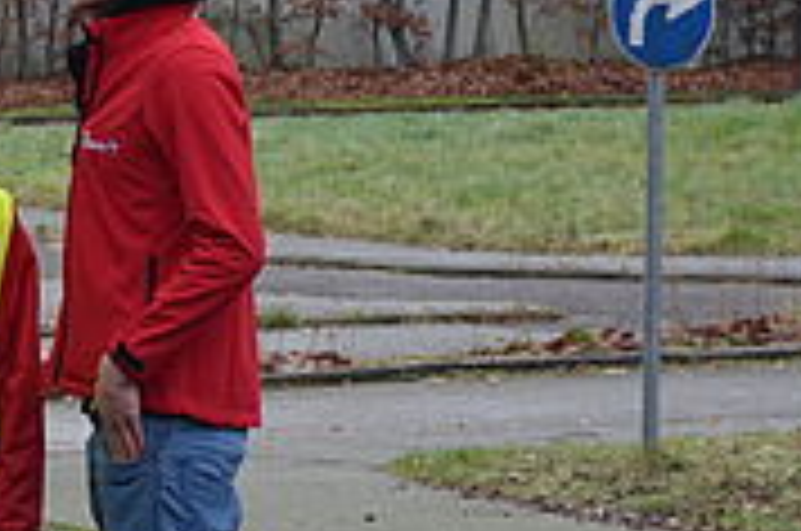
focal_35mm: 252
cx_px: -554
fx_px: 5597
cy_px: 160
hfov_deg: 8.0
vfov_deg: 5.4
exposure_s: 1/125
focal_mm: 46
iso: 320
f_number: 5.6
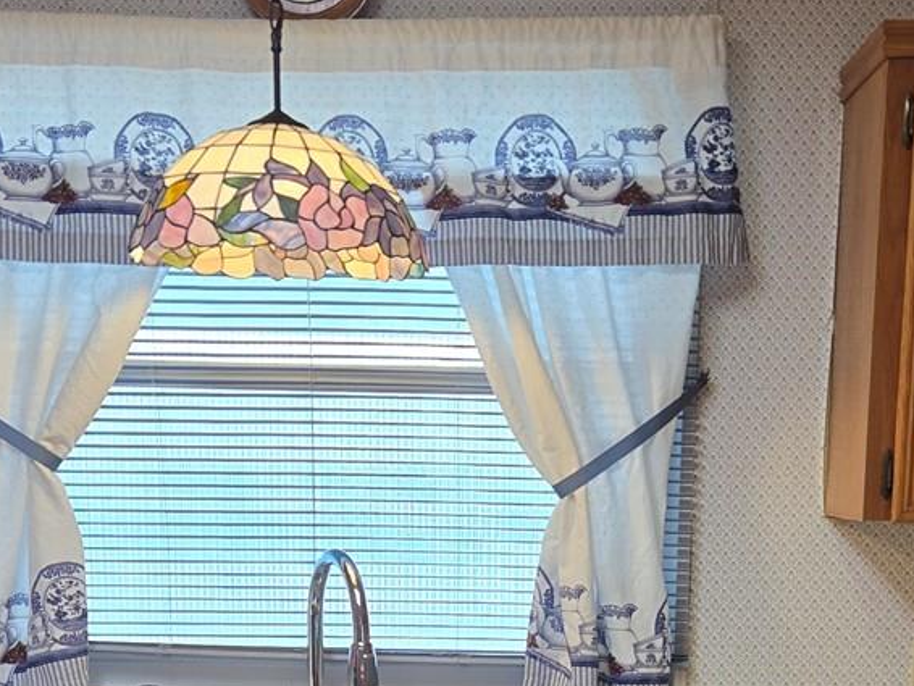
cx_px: 526
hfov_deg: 29.8
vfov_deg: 21.0
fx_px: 1717
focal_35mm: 65
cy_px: 834
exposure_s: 1/60
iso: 80
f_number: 1.8
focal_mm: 5.4
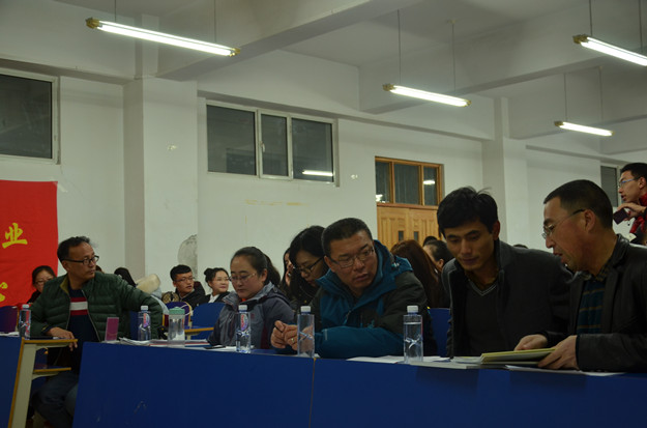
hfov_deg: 43.7
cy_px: 214
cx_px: 324
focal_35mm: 45
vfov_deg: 29.7
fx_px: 807
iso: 250
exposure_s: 1/30
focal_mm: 30
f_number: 4.2
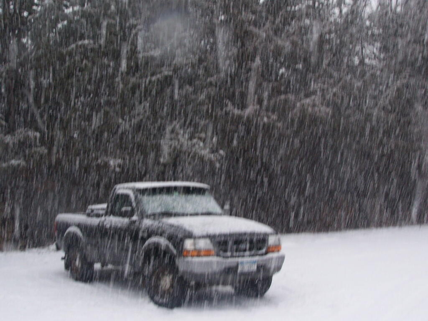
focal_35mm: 56
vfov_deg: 26.1
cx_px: 214
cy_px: 160
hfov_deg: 34.3
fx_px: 692
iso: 140
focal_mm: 9.3
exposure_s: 1/40
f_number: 3.1
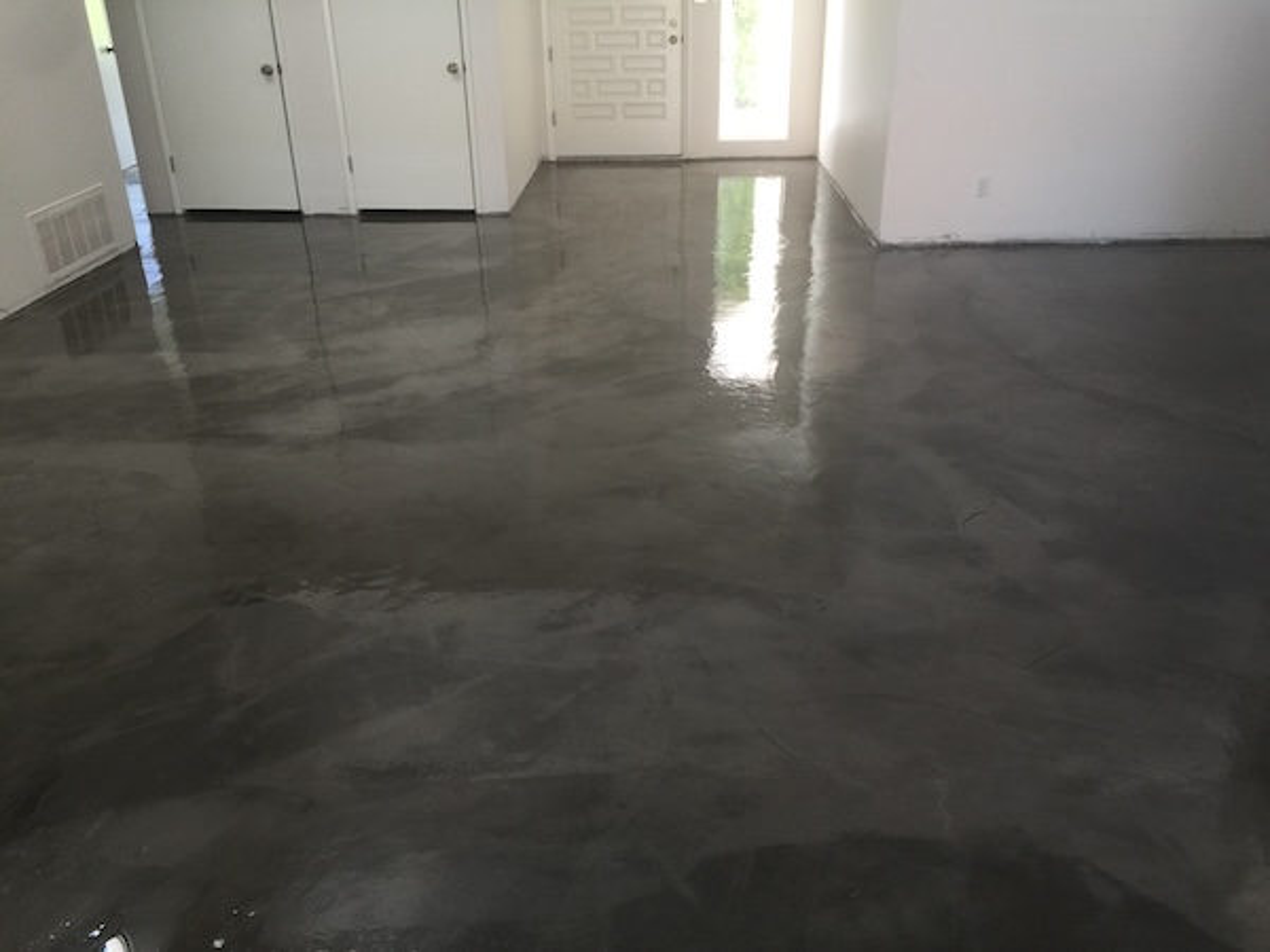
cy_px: 476
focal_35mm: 29
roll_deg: +0.3
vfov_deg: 48.2
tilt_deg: -23.9
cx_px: 635
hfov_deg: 61.7
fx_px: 1064
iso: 40
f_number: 2.2
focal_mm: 4.15
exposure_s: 1/30
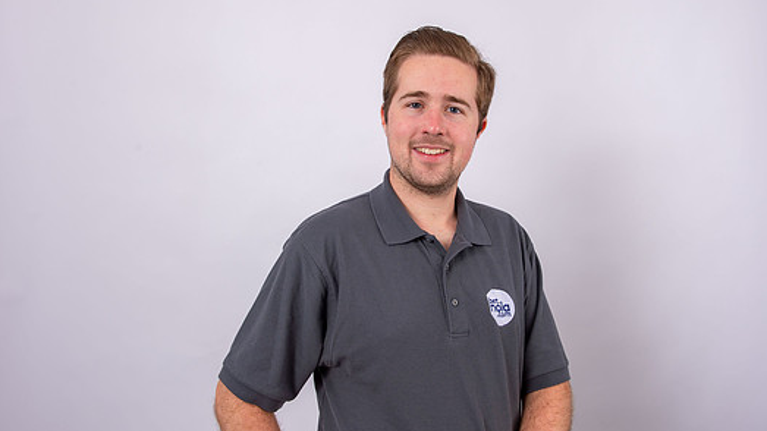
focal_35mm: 36
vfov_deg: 32.8
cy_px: 196
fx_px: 732
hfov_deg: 55.2
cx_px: 424
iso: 125
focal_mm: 31
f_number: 9
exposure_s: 1/200
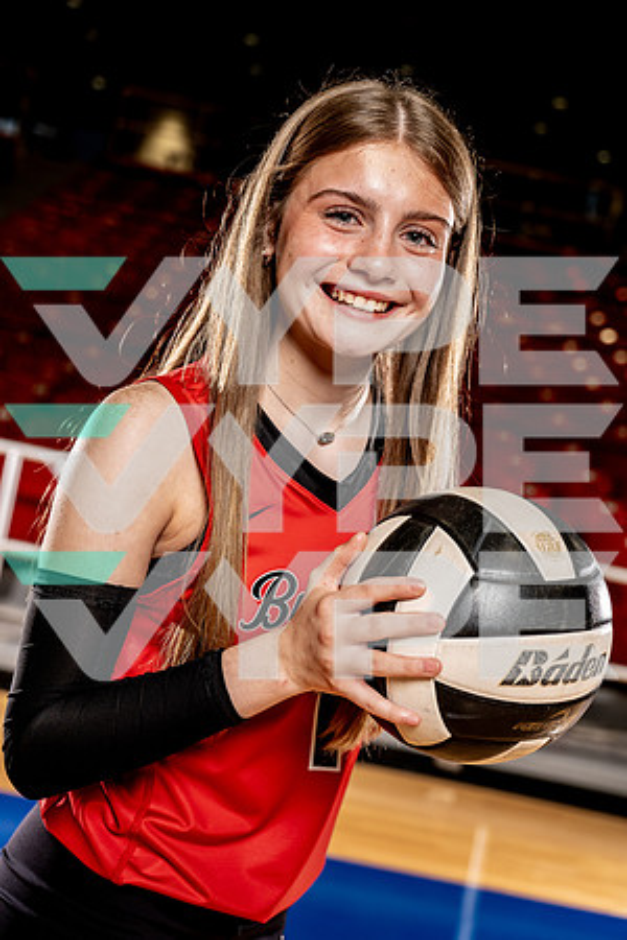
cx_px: 314
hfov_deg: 26.5
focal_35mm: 51
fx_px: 1332
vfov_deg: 38.9
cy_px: 470
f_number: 4
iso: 400
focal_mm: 51
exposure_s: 1/250
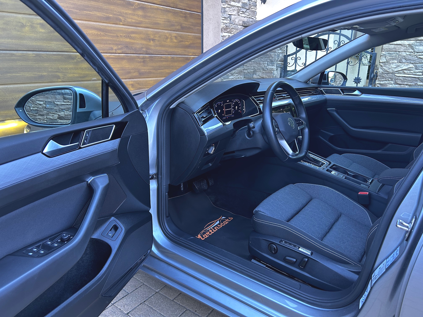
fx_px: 318
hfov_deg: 67.3
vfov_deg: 53.1
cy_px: 158
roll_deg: -0.2
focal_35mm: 26
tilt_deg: -16.6
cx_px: 212
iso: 100
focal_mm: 5.7
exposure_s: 1/121
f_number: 1.5
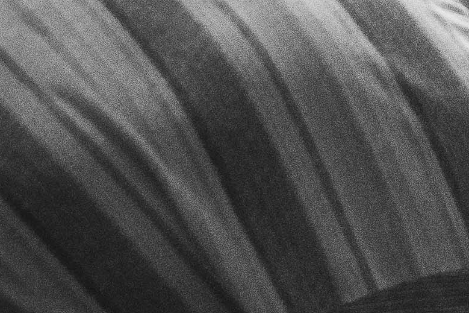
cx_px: 1617
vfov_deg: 6.6
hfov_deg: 7.9
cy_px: 31
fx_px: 2709
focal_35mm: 208
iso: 1000
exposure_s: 1/125
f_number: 3.5
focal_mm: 18
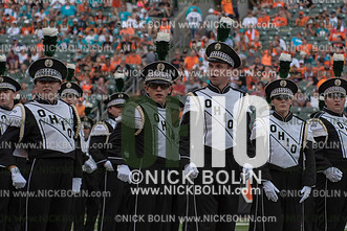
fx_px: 2362
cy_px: 146
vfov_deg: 5.6
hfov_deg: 8.4
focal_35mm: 245
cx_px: 195
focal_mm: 140
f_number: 5.6
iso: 400
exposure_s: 1/1250
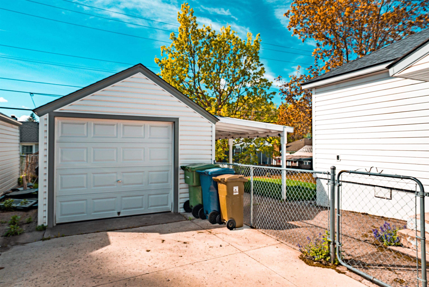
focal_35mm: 22
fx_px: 262
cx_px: 214
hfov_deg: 78.5
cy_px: 144
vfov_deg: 57.3
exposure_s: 1/6400
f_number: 8
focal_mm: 22
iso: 400
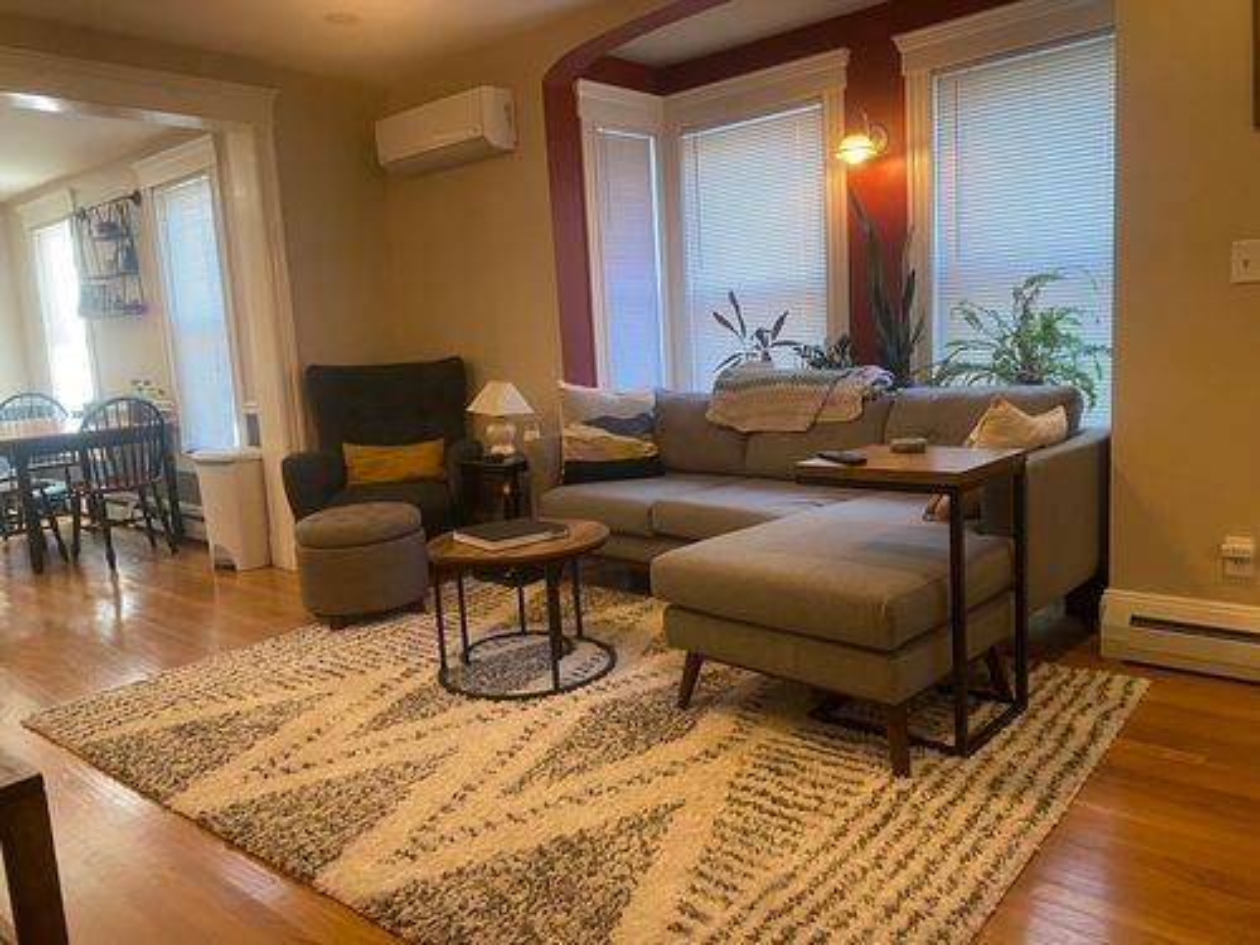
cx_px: 630
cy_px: 472
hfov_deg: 67.3
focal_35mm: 26
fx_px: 946
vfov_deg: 53.1
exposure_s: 1/60
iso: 200
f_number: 1.8
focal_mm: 4.25
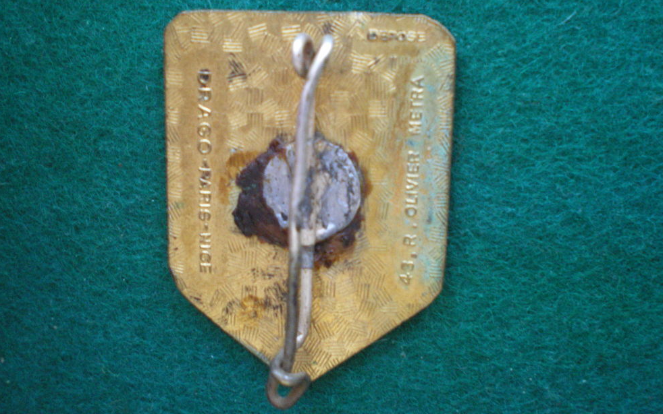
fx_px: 741
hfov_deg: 48.2
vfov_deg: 31.2
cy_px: 171
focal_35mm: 41
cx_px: 335
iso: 400
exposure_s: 1/13
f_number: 3.1
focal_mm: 6.3
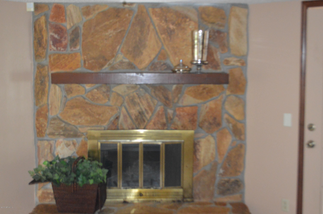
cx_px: 162
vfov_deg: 25.7
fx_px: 471
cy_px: 107
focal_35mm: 52
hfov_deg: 37.9
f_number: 5
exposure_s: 1/60
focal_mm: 35
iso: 3200
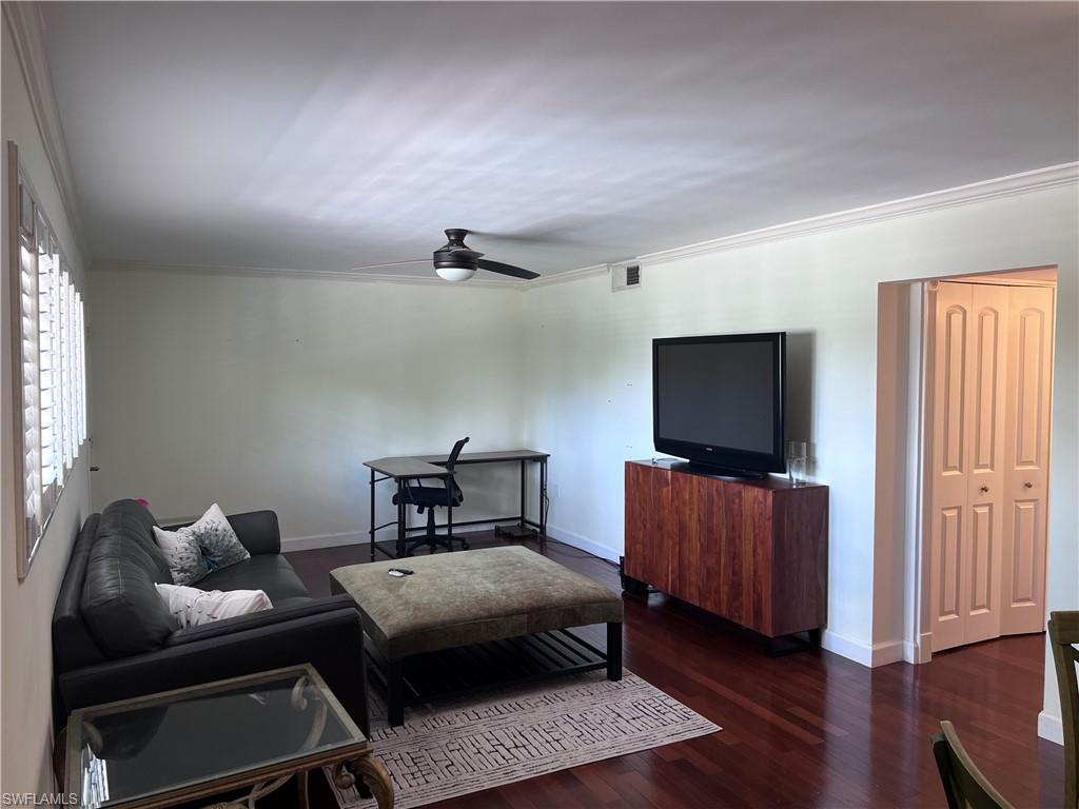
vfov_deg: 53.1
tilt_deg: -2.7
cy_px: 404
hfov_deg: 67.3
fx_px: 810
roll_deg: -0.1
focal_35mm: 26
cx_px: 540
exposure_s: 1/60
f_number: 1.5
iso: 80
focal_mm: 5.7
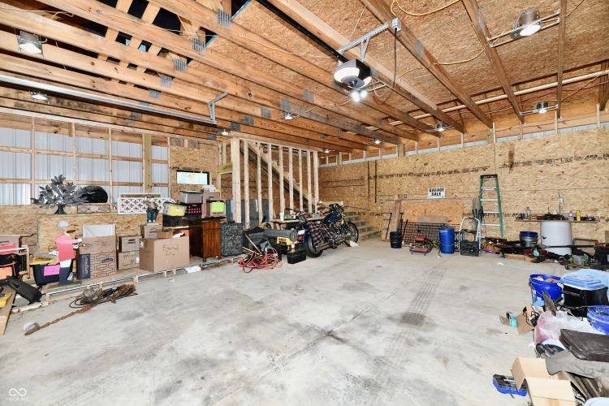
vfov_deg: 81.2
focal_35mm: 14
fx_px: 237
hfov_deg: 104.3
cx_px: 304
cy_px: 203
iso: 640
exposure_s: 1/60
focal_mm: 14
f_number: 6.3
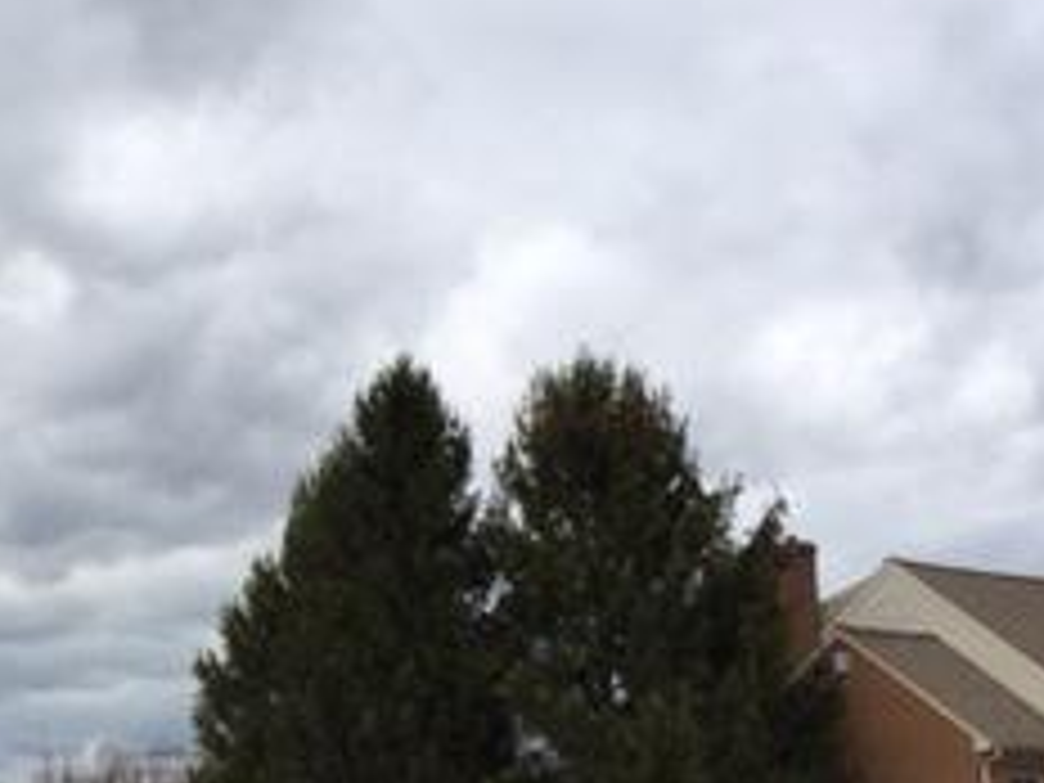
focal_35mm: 80
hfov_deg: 23.0
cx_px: -90
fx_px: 2413
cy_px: 576
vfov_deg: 18.3
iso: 32
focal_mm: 4.15
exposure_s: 1/2083
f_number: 2.2
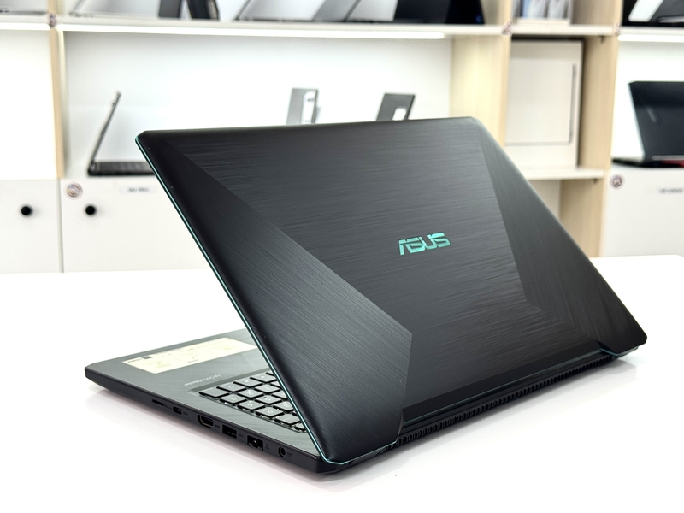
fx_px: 948
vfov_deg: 30.3
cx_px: 342
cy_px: 256
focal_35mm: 48
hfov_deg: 39.7
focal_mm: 6.76
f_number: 1.78
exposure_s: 1/100
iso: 50
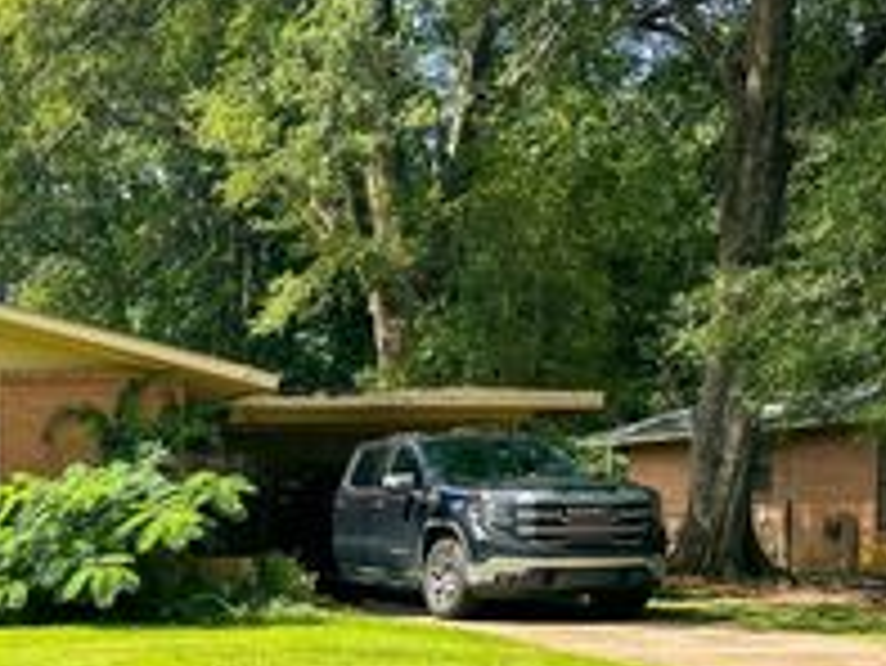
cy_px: 682
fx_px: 1562
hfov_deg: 28.6
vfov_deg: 23.0
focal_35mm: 61
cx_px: -103
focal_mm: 6.86
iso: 80
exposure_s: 1/2353
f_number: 1.78
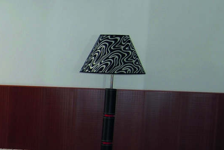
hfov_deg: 13.9
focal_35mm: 134
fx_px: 834
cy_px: 166
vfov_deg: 10.1
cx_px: -154
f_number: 3.8
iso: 100
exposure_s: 1/125
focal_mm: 23
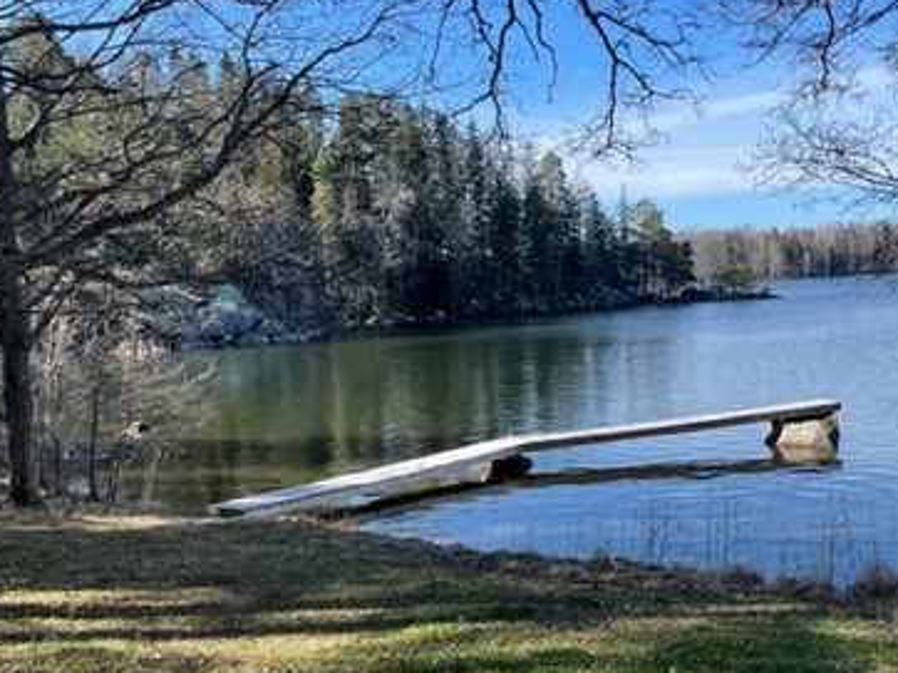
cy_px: 422
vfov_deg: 31.3
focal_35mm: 46
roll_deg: -1.5
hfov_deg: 40.3
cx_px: 657
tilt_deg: -6.6
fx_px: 1193
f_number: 1.6
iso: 32
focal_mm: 4.2
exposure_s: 1/1618
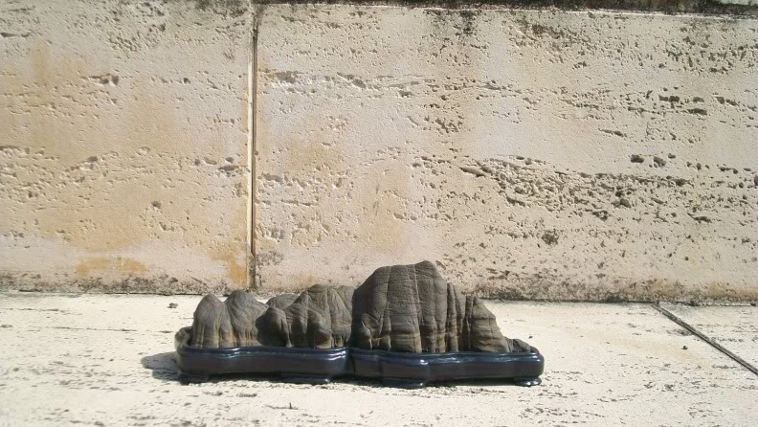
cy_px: 236
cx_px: 376
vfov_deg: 27.1
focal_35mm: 44
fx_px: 885
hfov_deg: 46.4
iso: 64
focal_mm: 7.1
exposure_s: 1/800
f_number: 3.2
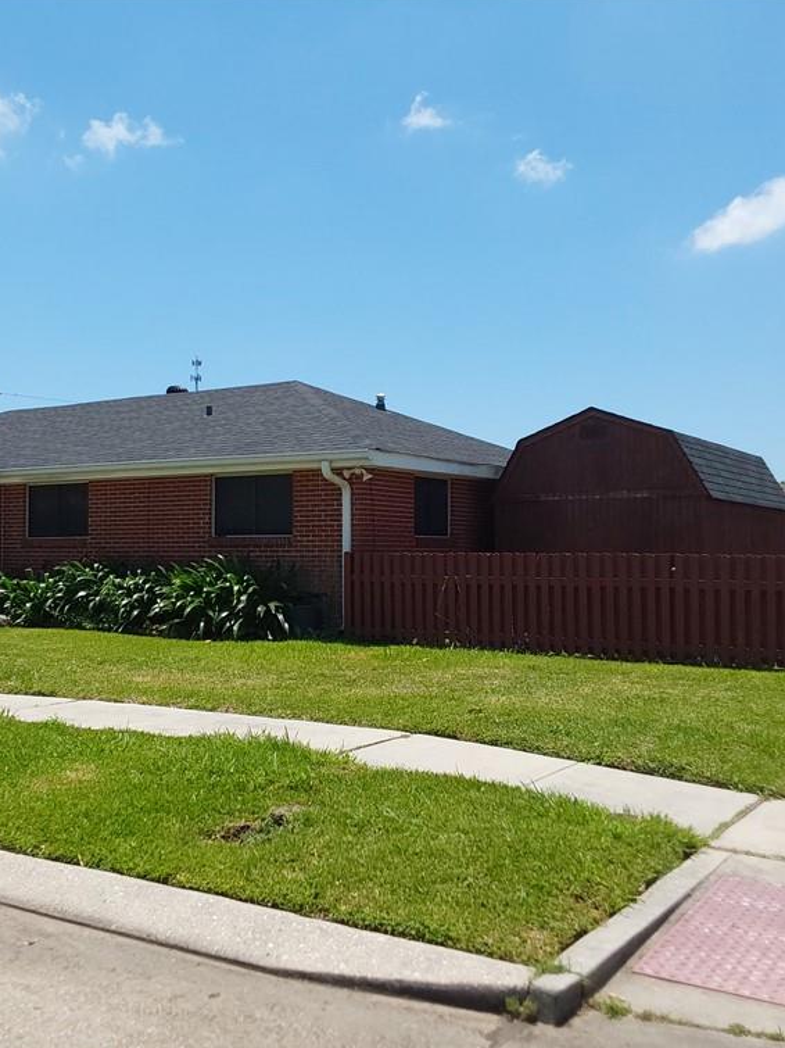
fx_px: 1149
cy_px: 526
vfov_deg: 49.0
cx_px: 277
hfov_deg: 37.4
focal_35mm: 38
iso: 50
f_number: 1.9
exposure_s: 1/2382
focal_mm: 2.91
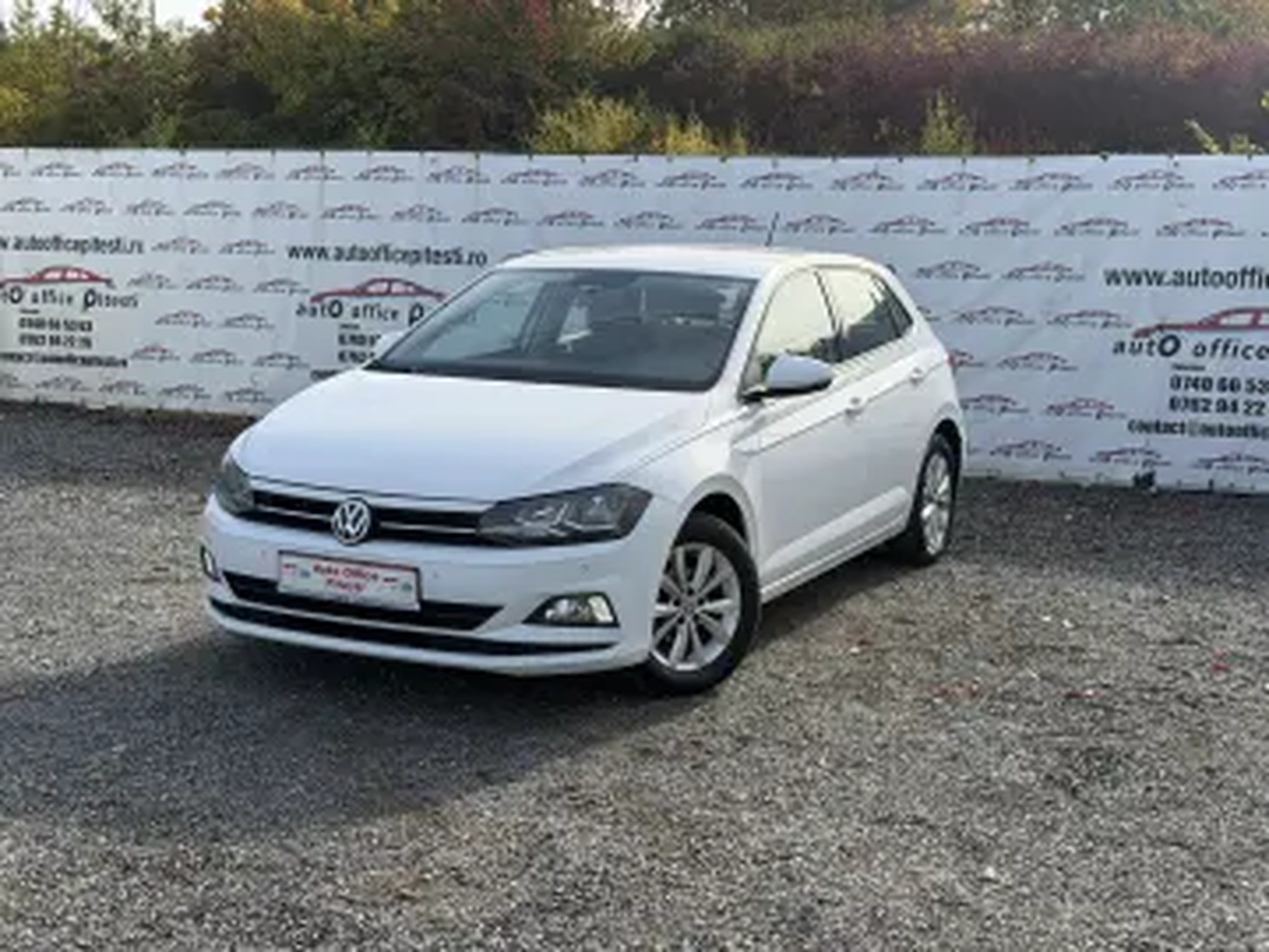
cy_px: 476
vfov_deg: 30.3
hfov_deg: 39.7
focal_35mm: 48
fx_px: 1760
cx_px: 634
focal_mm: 6.76
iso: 64
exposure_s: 1/3096
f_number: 1.78
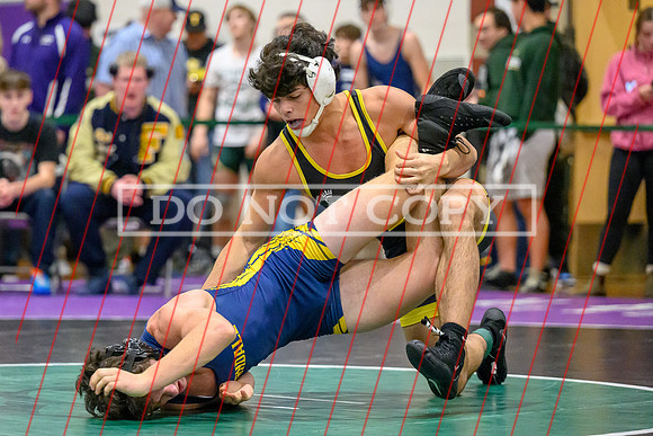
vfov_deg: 8.4
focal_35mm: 164
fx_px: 2978
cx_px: 255
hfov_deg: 12.5
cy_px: 210
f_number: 2.8
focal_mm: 125
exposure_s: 1/800
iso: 11400
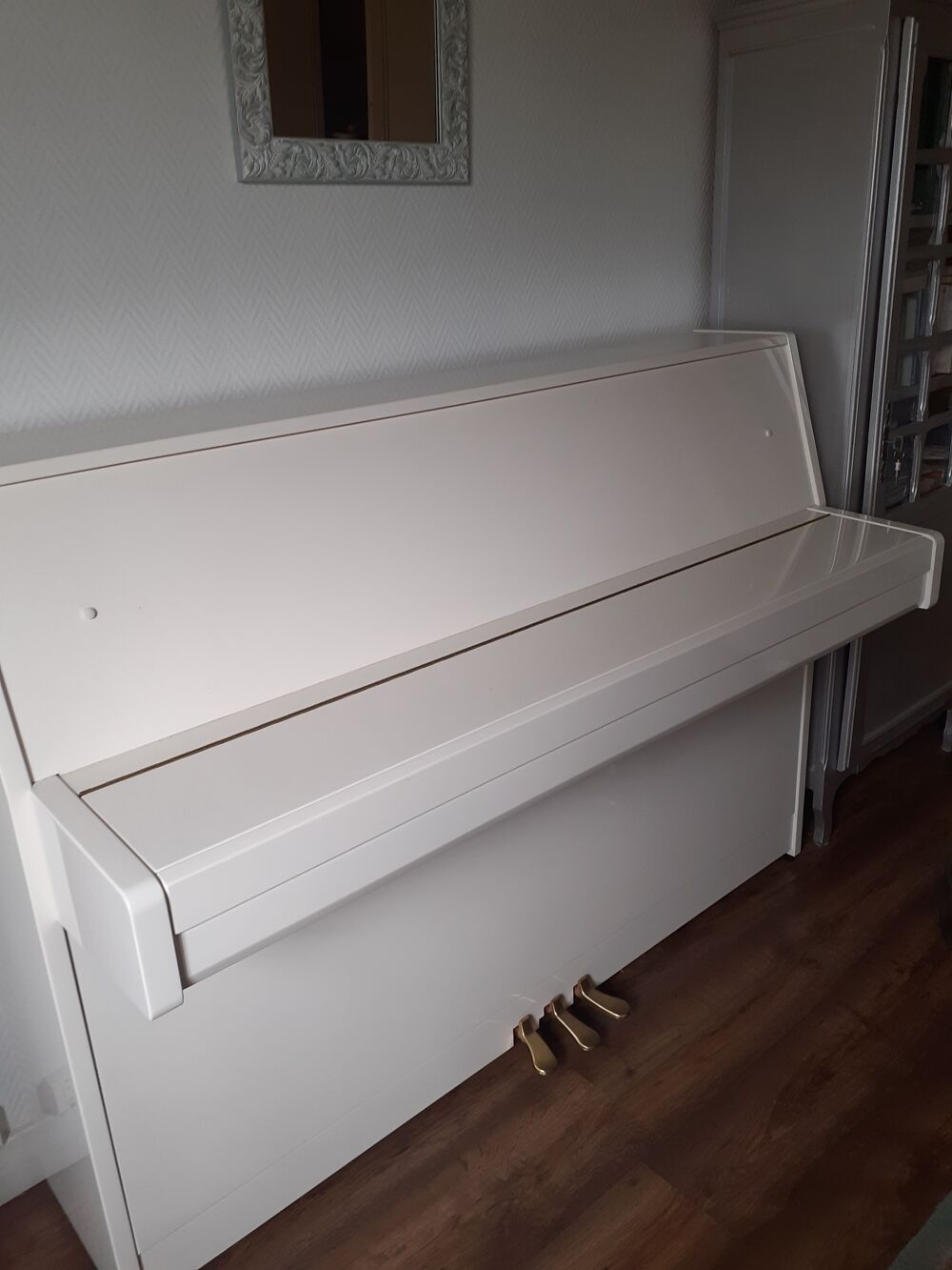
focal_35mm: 27
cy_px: 635
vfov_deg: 65.3
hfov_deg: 51.4
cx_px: 476
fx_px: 990
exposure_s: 1/100
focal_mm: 3.6
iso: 64
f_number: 1.9
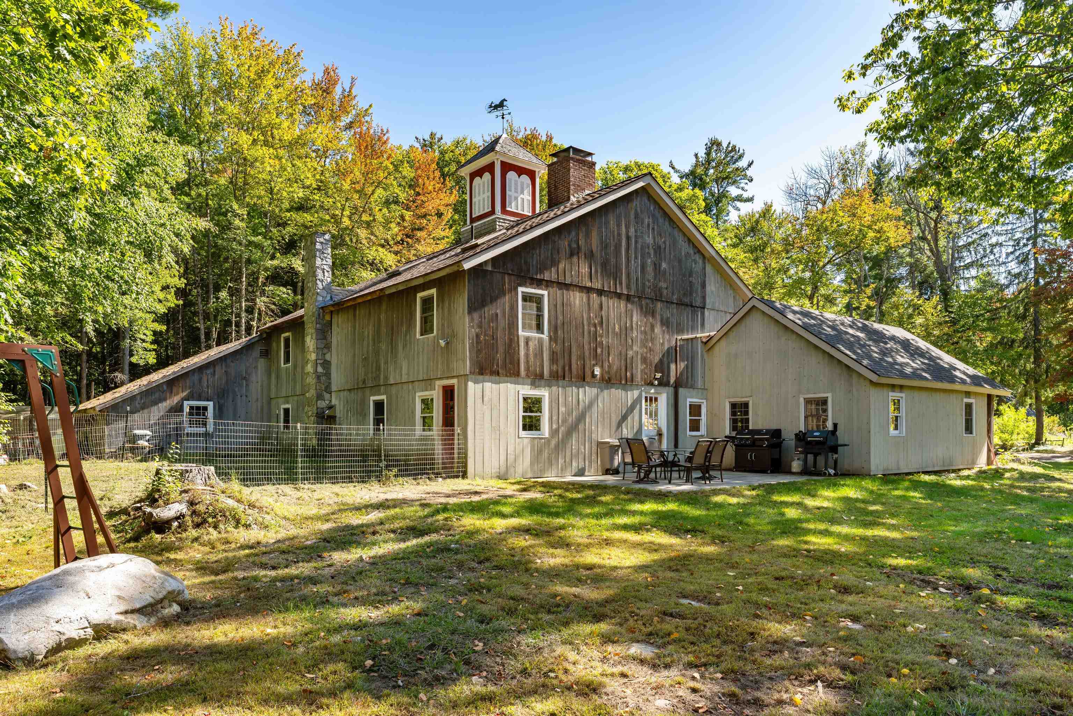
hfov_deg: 73.7
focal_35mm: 24
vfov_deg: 53.1
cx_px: 536
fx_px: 715
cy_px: 358
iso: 100
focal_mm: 24
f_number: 9
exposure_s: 1/50
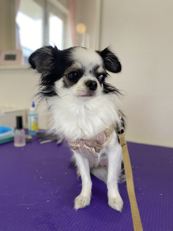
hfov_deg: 53.1
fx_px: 173
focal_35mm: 26
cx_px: 86
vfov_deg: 67.3
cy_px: 116
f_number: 1.8
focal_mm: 4.25
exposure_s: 1/121
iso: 64
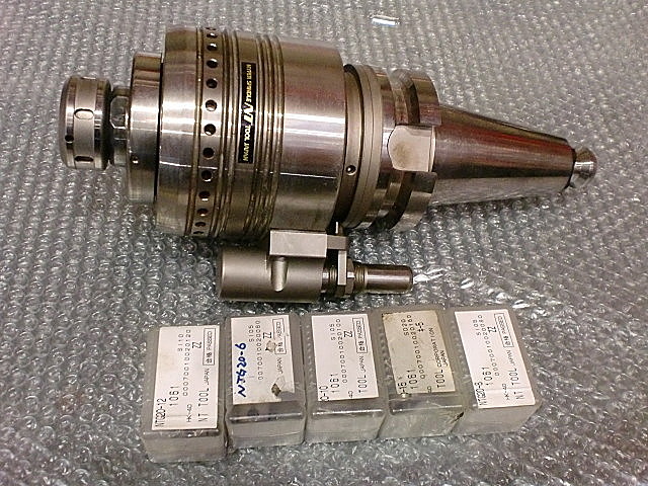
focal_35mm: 35
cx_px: 324
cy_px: 243
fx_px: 655
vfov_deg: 40.7
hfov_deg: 52.6
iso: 500
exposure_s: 1/60
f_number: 3.1
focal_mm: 6.3
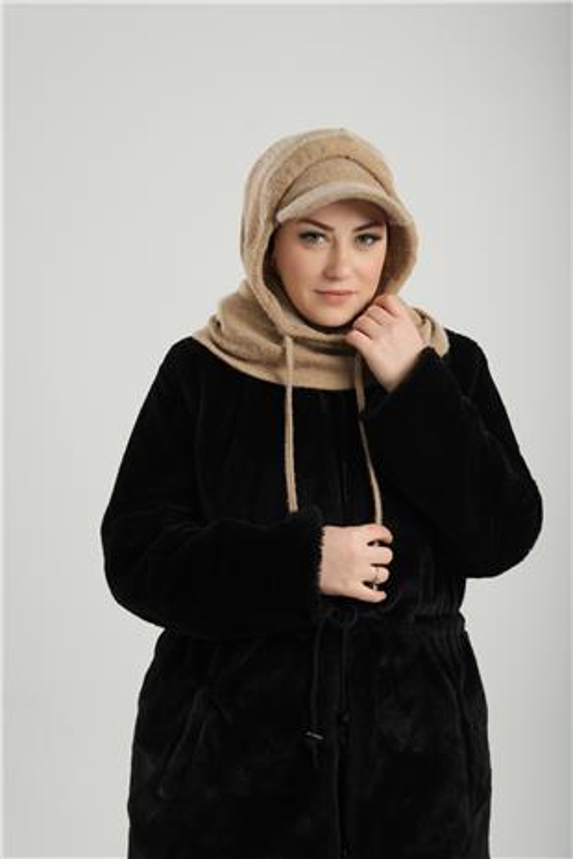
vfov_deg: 24.5
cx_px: 286
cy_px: 430
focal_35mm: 83
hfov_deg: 16.5
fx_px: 1981
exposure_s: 1/256
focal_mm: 55
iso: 125
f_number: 7.1
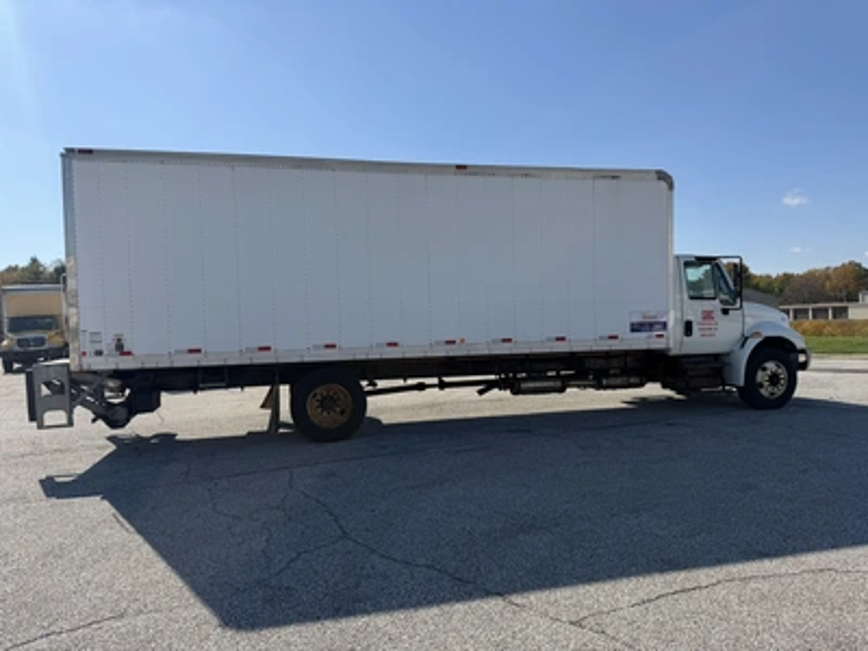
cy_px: 326
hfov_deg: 71.6
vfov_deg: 56.8
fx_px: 602
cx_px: 434
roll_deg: +1.9
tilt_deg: +0.1
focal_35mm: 24
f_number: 1.78
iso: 80
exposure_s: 1/5714
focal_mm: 6.76
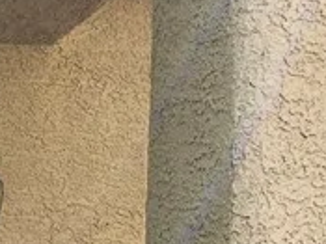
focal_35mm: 152
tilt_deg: -3.1
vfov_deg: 9.2
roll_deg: -0.1
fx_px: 1430
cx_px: -348
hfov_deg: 11.6
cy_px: 481
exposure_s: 1/191
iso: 25
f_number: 1.8
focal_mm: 4.25
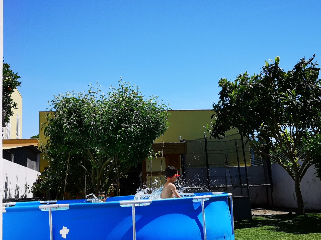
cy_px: 120
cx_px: 160
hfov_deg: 39.7
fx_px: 445
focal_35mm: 48
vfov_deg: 30.3
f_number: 1.8
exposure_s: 1/2268
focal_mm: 3.95
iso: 50
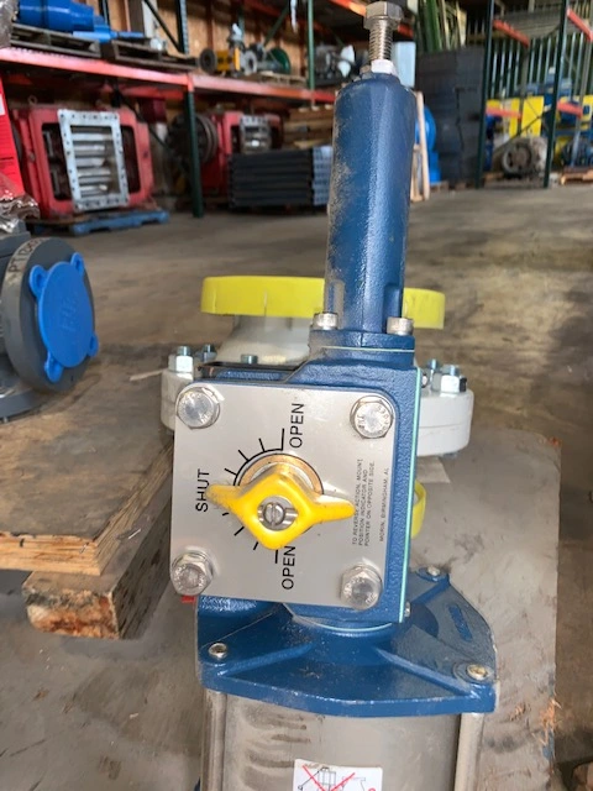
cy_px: 396
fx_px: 594
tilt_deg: -21.8
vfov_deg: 67.3
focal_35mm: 26
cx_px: 296
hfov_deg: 53.1
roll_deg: +2.9
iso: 32
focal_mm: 4.25
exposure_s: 1/17
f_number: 1.8
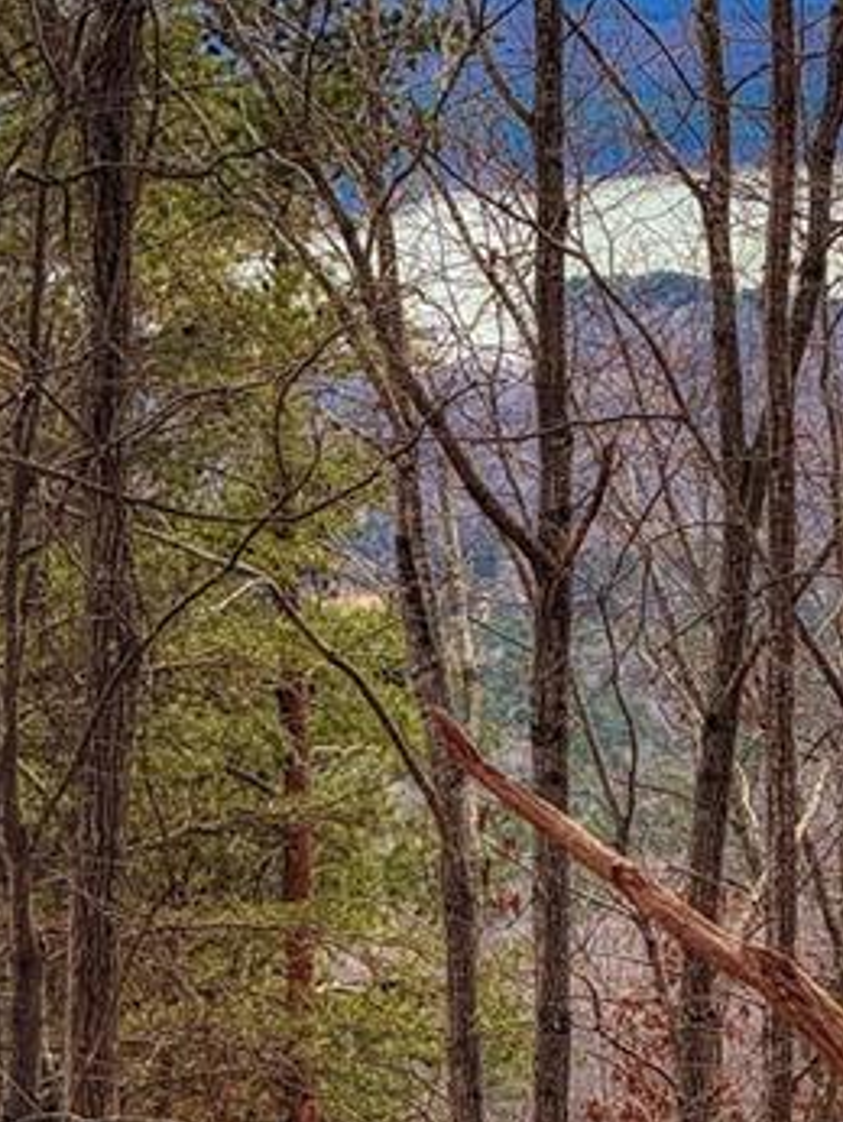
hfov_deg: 5.6
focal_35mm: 266
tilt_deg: -5.0
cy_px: 564
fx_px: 8627
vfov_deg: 7.4
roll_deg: -0.9
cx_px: 898
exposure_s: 1/601
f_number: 2.8
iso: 50
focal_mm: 15.66
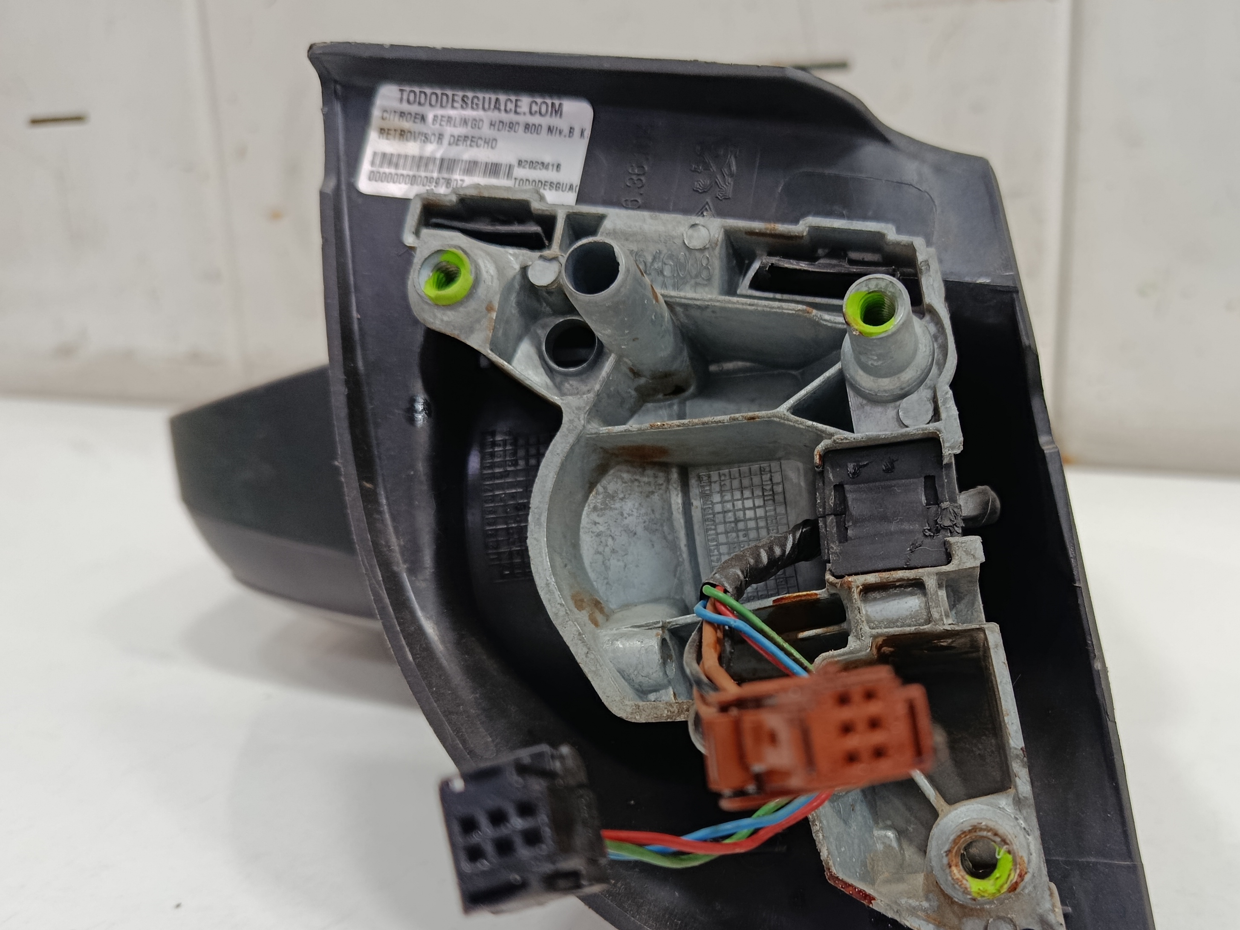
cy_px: 577
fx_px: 1182
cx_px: 791
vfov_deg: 42.6
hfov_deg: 54.6
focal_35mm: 33
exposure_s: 1/50
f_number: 1.7
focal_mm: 5.24
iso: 649
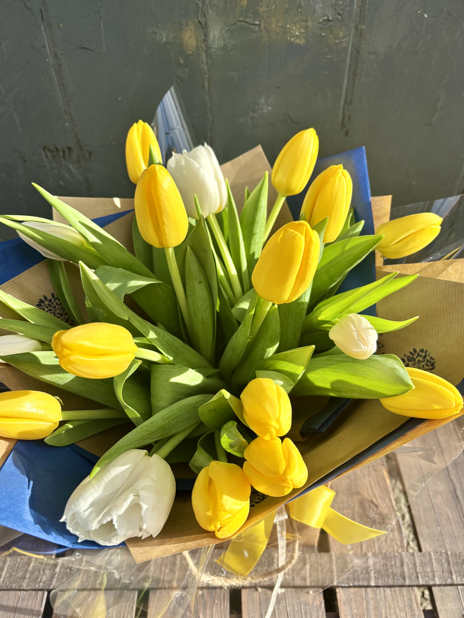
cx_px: 226
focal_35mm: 27
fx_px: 483
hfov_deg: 51.3
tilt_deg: -44.4
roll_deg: +2.1
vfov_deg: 65.3
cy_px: 314
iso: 50
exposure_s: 1/1233
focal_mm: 5.96
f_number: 1.6
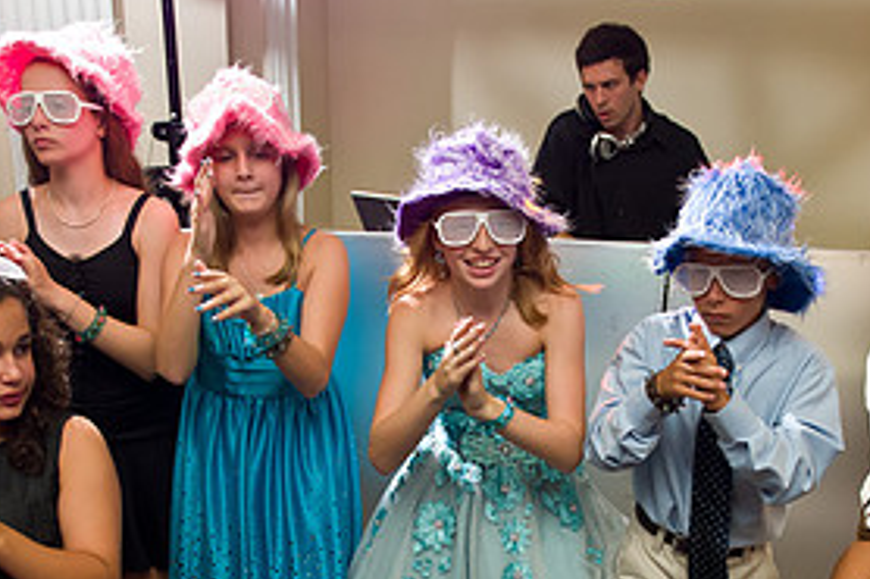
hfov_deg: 39.5
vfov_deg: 26.4
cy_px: 469
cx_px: 507
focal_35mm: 50
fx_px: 1208
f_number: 3.2
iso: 1600
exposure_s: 1/125
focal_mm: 24
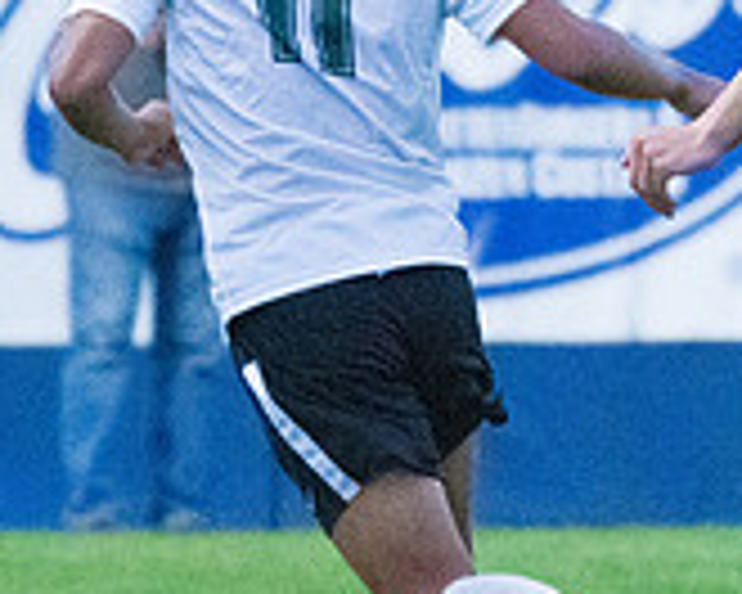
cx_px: 994
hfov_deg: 1.2
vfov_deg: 1.0
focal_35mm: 1582
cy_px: 212
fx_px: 34741
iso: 6400
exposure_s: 1/2000
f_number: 5.6
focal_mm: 320
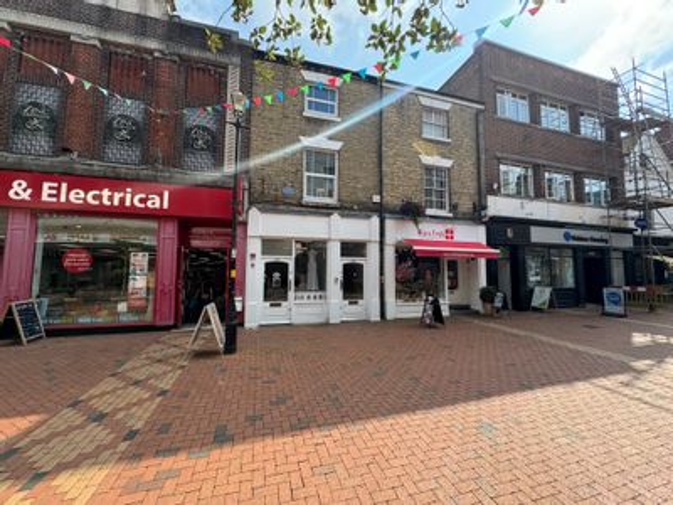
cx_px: 336
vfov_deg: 85.7
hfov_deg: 102.1
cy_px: 252
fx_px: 272
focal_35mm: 14
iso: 40
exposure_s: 1/548
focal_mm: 2.22
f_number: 2.2
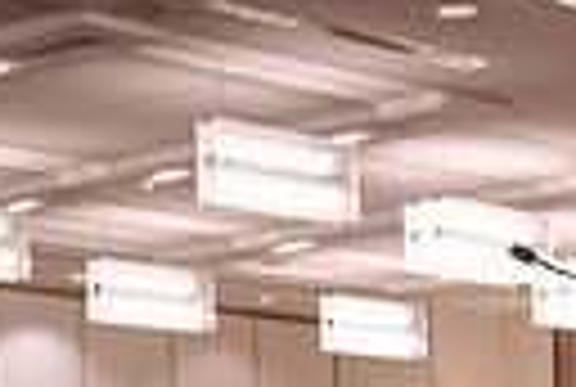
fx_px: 2470
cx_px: 307
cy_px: 625
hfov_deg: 13.3
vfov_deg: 8.7
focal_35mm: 154
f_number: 2.8
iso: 1600
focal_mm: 30
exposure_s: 1/100
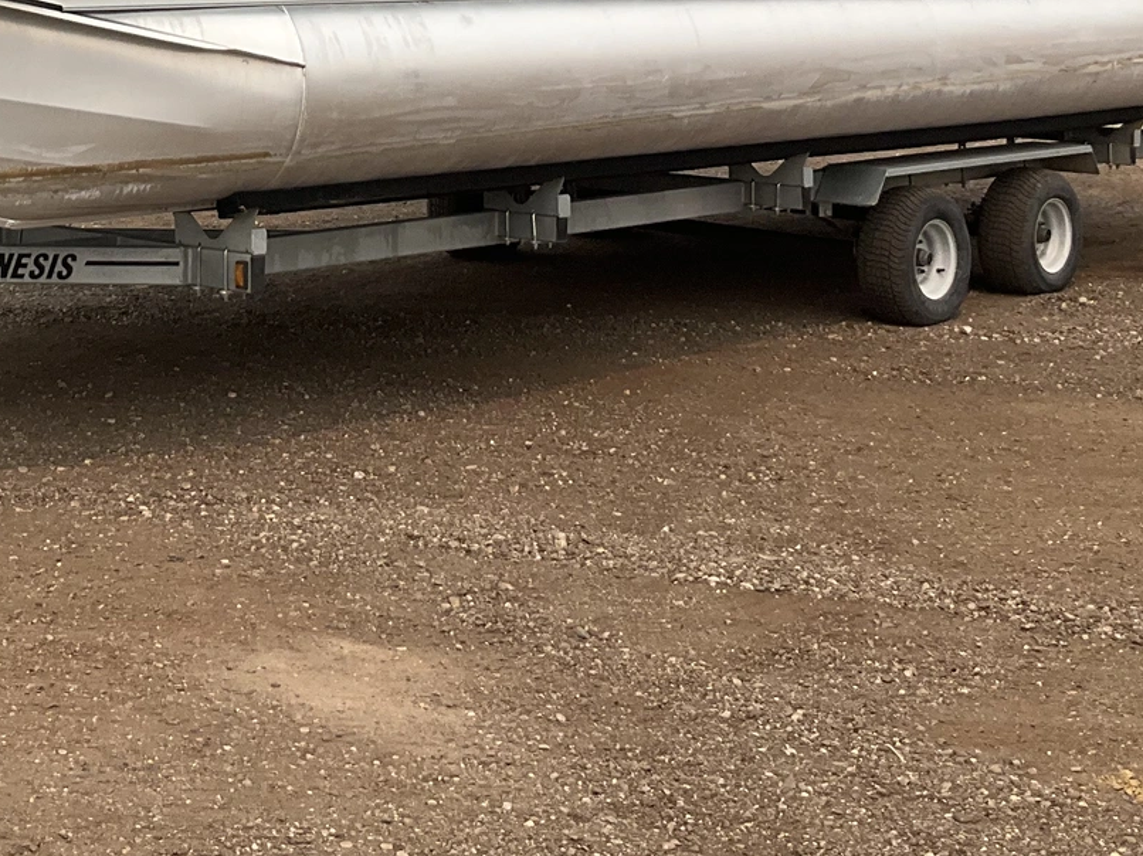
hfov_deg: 26.4
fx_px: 2377
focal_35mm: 72
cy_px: -116
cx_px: 196
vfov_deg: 19.5
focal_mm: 3
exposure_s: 1/2227
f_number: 1.8
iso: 25
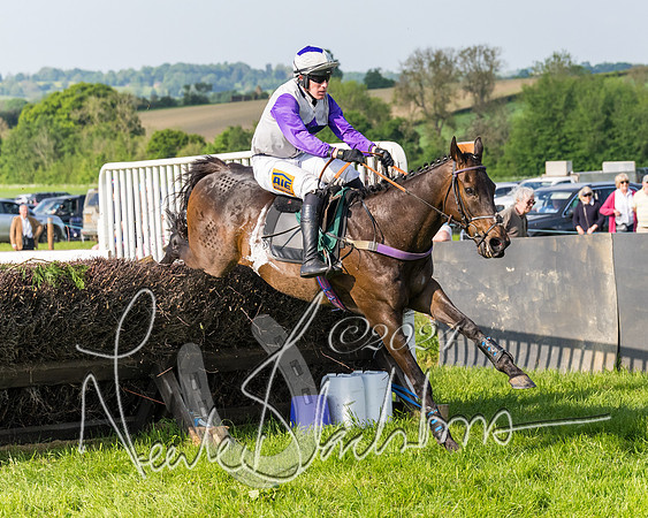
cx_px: 404
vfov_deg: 11.5
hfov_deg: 14.4
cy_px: 265
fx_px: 2568
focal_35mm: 134
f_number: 4
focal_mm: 70
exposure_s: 1/4000
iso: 500
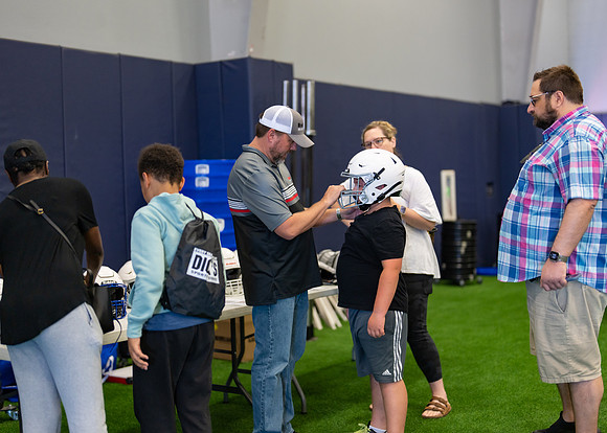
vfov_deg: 25.9
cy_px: 211
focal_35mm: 55
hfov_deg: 35.7
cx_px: 314
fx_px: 943
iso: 400
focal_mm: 50
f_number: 1.2
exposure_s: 1/320
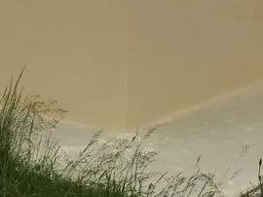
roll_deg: +0.1
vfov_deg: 10.7
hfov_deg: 15.1
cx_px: 22
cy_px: -162
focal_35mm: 129
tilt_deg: +2.0
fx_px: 979
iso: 32
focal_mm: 4.15
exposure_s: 1/707
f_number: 2.2
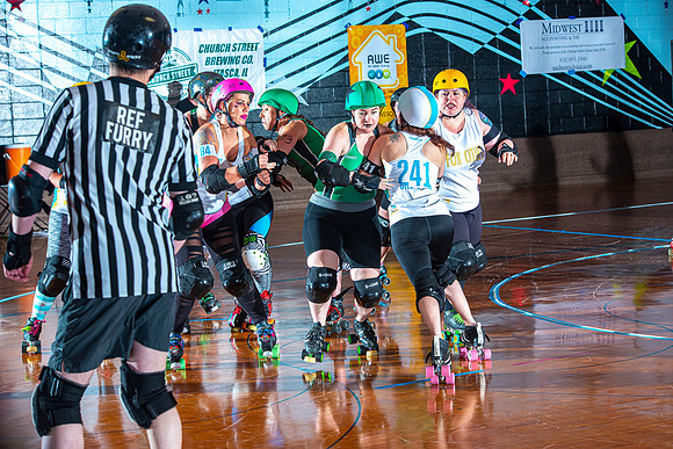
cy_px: 217
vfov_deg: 13.9
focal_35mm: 98
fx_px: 1836
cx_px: 348
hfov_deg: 20.8
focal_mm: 95
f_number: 7.1
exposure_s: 1/160
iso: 640
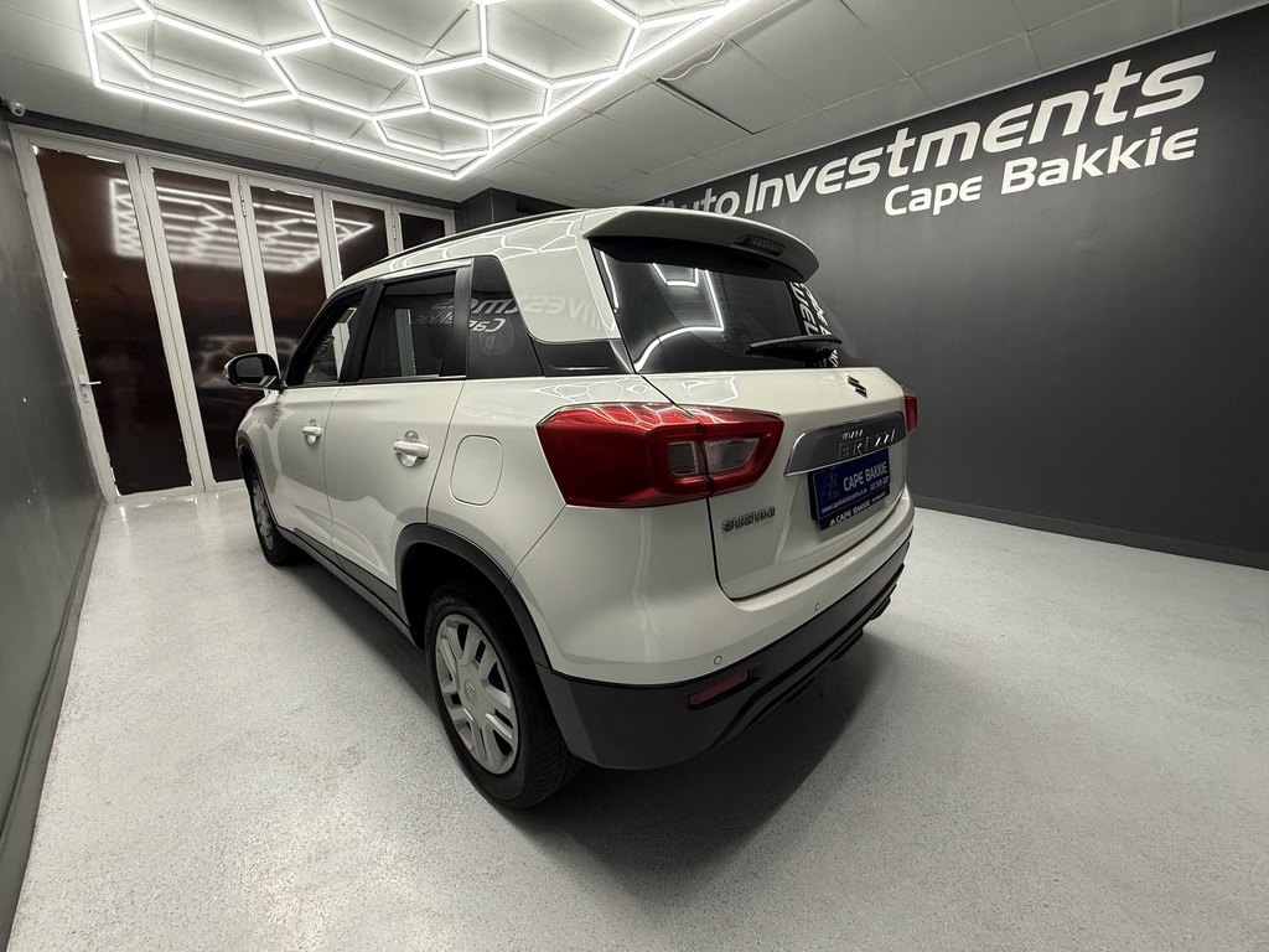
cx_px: 634
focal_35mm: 14
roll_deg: +0.5
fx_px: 513
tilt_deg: -12.6
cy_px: 476
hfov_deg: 102.1
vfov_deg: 85.7
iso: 200
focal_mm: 2.22
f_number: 2.2
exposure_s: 1/100
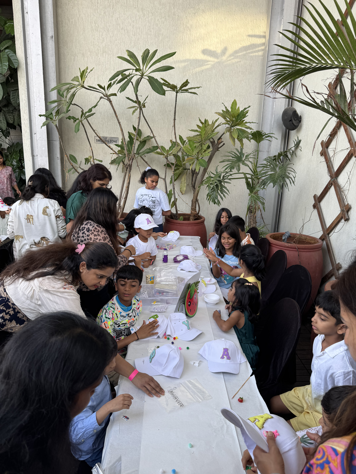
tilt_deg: -14.6
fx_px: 329
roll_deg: -2.1
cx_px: 178
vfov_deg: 71.6
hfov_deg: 56.8
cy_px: 237
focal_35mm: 24
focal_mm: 6.76
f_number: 1.78
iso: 64
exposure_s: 1/195
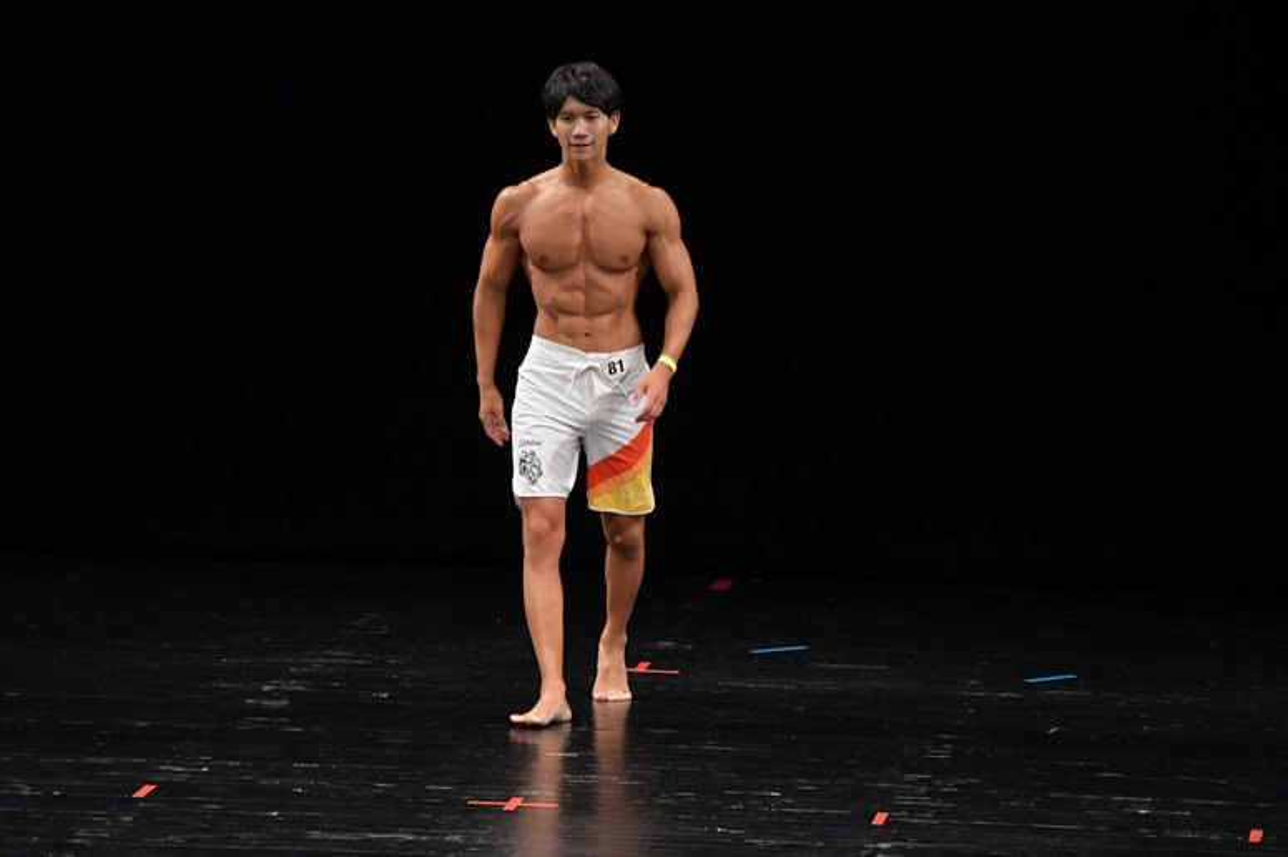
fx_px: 9655
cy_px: 428
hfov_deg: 7.6
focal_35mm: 270
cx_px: 644
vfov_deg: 5.1
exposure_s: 1/400
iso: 3200
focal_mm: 180
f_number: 5.6
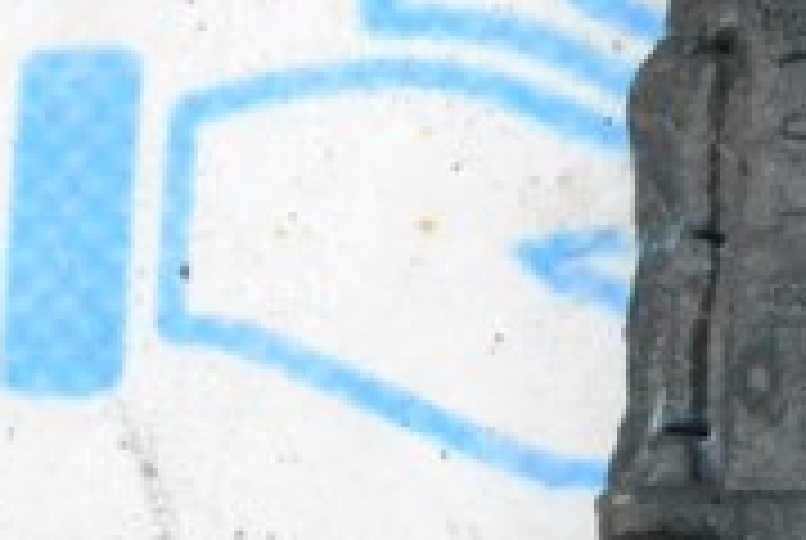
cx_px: 1779
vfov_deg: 4.7
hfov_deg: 6.8
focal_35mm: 291
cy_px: -340
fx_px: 6526
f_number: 18
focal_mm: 34
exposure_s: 1/50
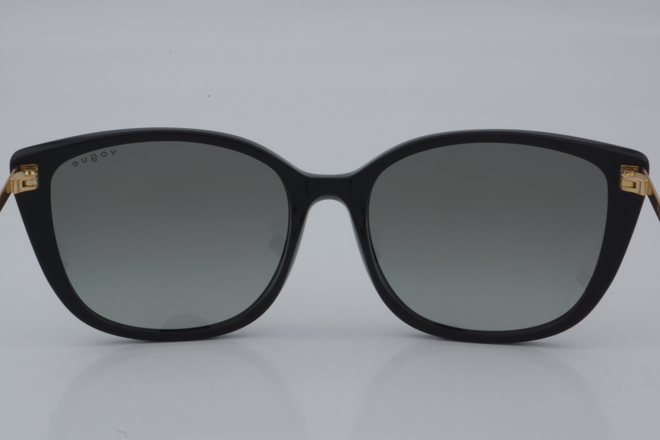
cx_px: 330
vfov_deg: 18.2
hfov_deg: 27.0
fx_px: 1375
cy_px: 220
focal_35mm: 75
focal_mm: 50
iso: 100
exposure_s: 1/4
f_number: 32
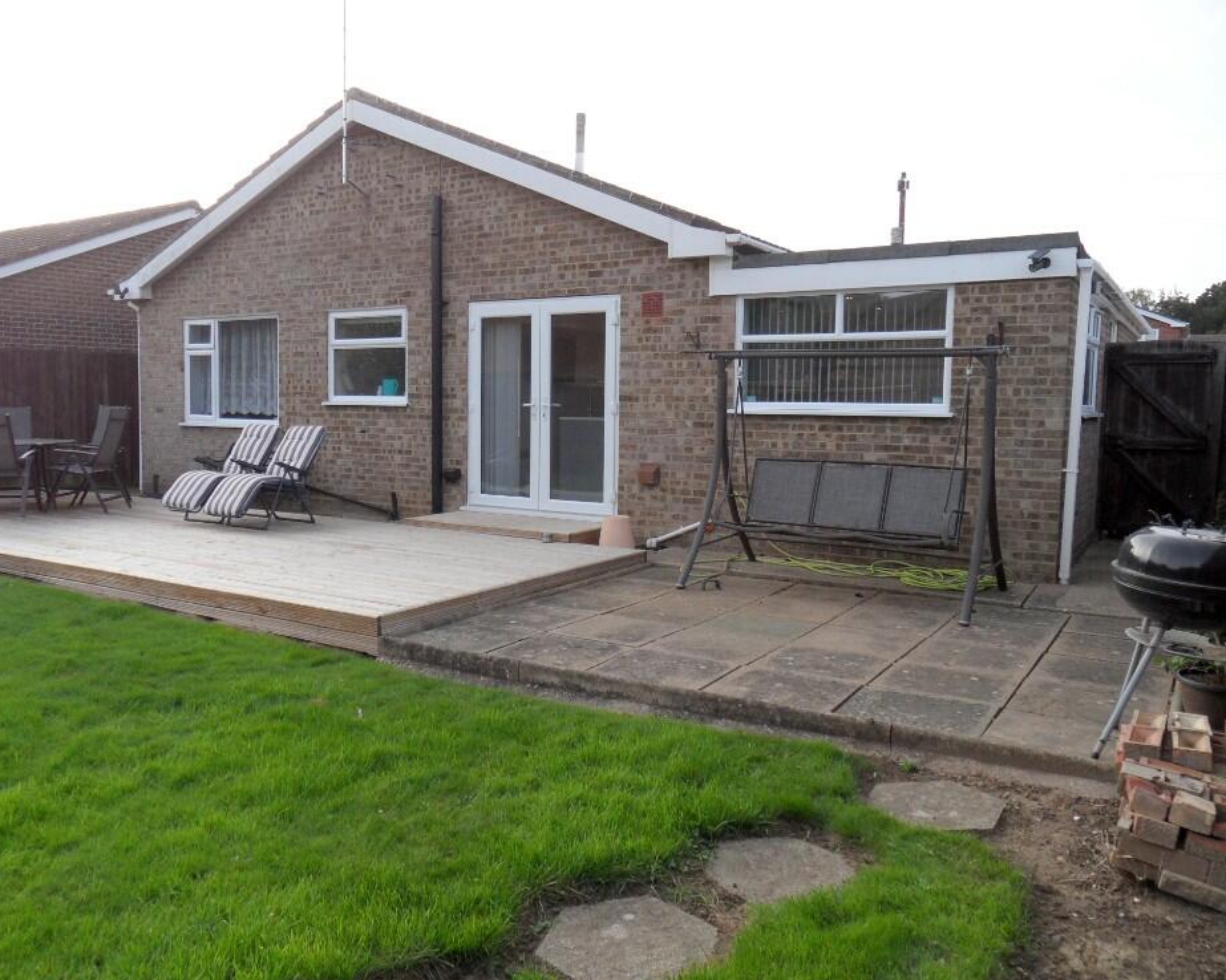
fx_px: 943
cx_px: 555
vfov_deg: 54.9
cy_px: 479
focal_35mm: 26
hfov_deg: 65.9
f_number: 3.2
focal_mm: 3.9
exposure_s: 1/350
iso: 80
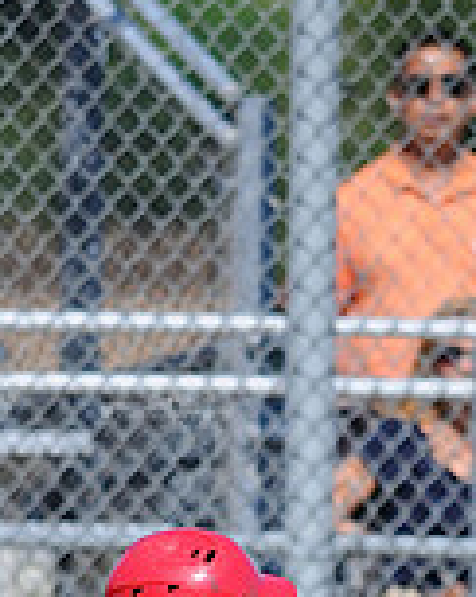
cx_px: 353
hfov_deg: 1.2
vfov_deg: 1.6
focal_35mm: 1240
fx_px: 21880
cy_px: 819
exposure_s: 1/2000
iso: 200
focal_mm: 300
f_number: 4
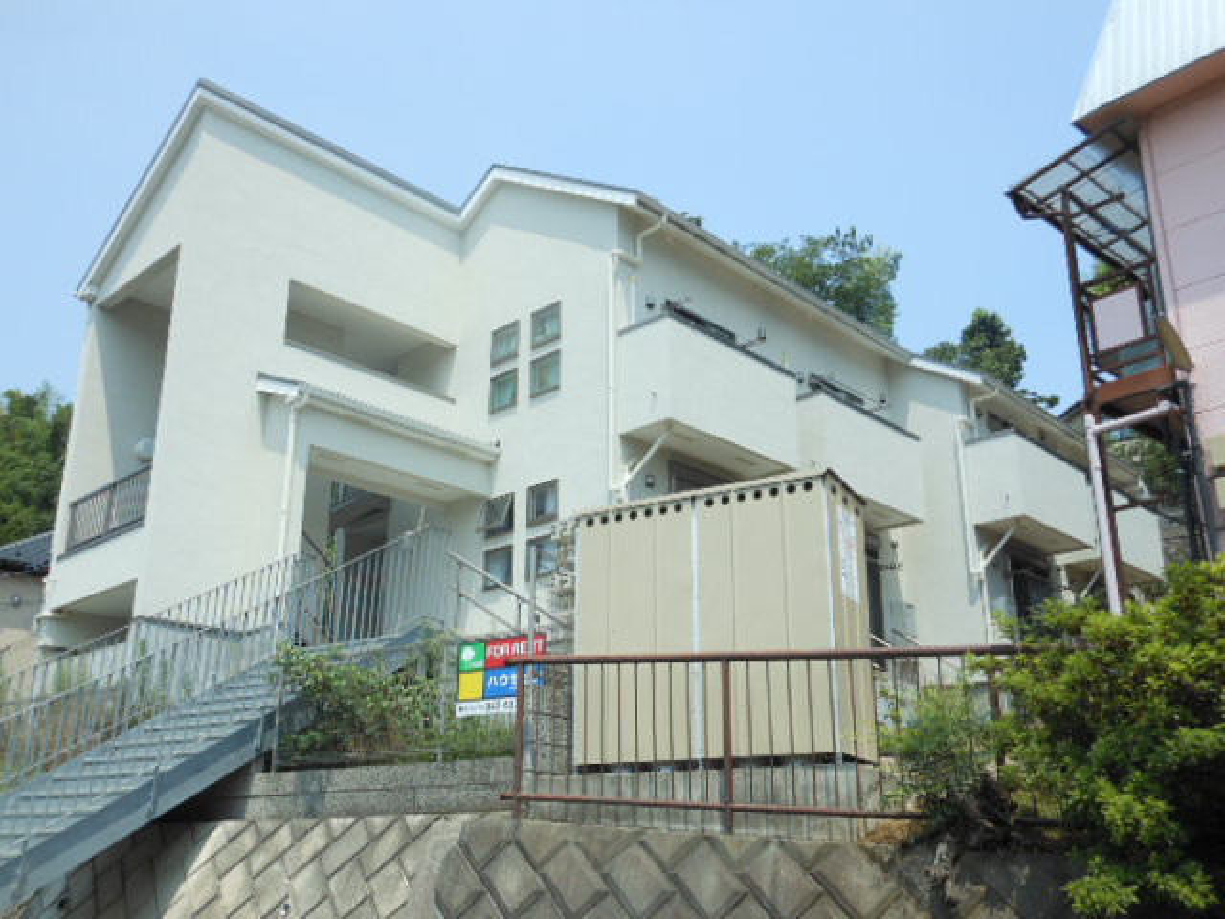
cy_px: 460
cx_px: 612
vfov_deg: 42.9
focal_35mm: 33
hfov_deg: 55.4
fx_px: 1168
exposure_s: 1/800
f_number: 3.5
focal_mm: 6
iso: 80
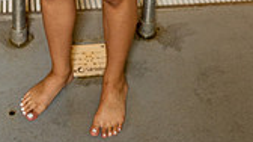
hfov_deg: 23.6
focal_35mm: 90
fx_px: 603
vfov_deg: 11.5
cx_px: 83
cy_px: -177
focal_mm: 32
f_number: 4
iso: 1600
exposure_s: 1/250
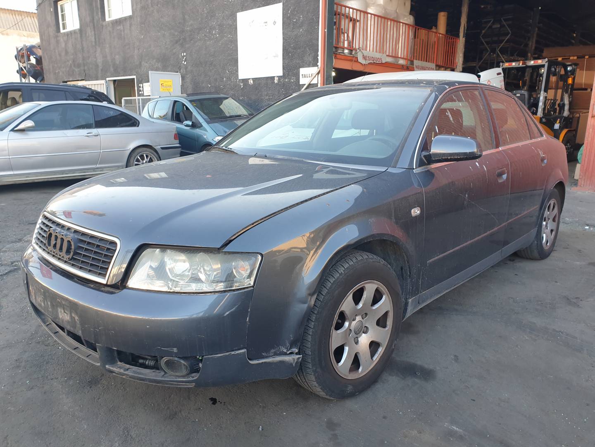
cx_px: 298
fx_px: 447
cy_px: 224
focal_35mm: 26
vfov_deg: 53.1
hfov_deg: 67.3
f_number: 2.4
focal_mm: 4.3
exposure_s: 1/100
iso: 50
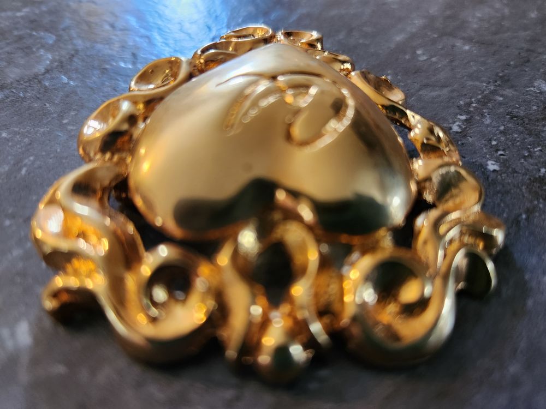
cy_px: 204
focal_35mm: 23
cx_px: 273
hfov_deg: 73.9
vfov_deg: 58.9
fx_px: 363
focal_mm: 5.4
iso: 640
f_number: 1.8
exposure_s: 1/60
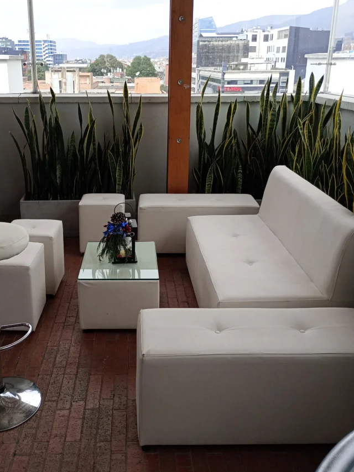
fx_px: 477
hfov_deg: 40.5
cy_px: 222
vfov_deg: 52.6
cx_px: 137
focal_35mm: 35
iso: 100
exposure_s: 1/201
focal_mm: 4.27
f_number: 1.8
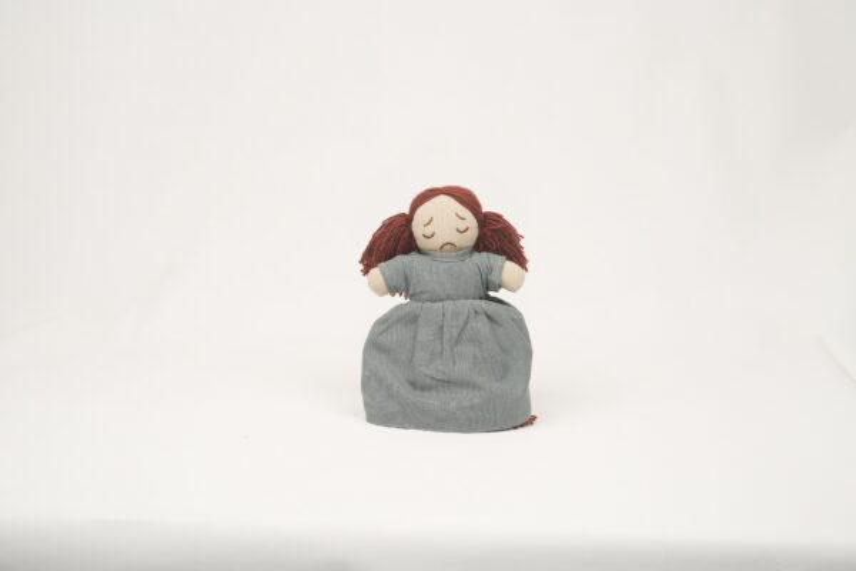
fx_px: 1189
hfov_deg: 39.6
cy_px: 286
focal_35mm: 50
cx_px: 428
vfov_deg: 27.0
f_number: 4.5
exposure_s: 1/250
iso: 200
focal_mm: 50
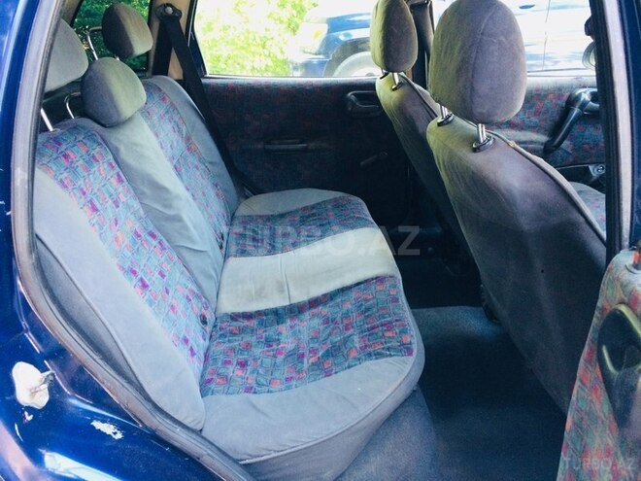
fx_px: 537
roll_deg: +0.5
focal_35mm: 29
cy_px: 240
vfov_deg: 48.2
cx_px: 320
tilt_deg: -26.3
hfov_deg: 61.7
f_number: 2.2
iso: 80
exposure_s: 1/33
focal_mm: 4.15
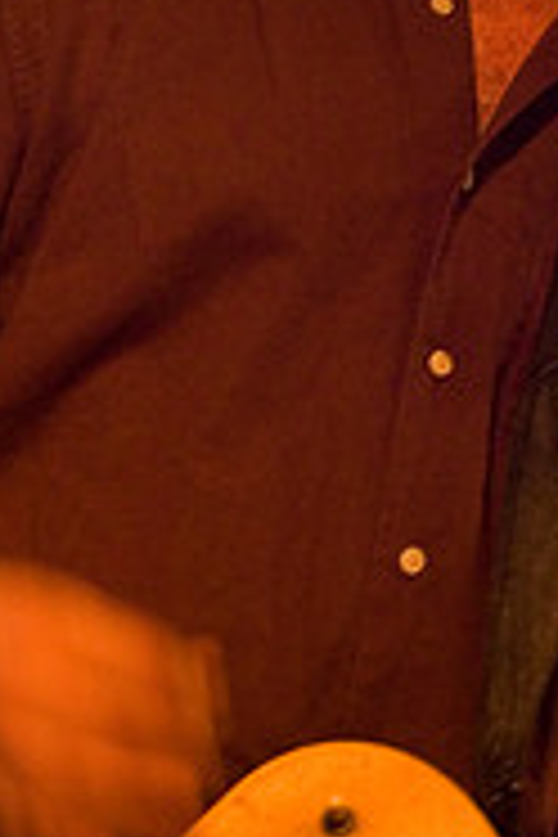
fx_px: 3371
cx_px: 614
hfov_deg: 9.4
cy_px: 297
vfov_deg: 14.1
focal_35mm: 145
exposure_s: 1/25
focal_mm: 40
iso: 800
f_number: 2.8
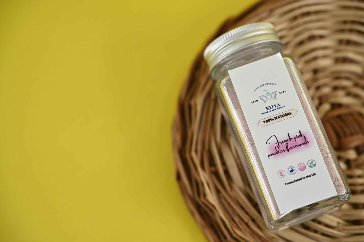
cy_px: 121
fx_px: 647
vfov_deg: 21.2
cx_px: 182
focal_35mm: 64
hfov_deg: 31.4
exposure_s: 1/125
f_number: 4
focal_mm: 64
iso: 640
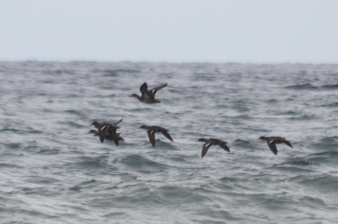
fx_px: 4215
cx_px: 169
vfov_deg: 3.0
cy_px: 112
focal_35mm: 450
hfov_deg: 4.6
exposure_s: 1/1250
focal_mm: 300
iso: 640
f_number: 6.3
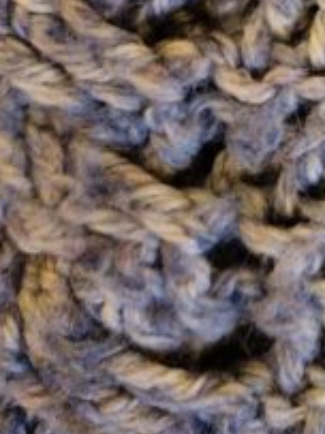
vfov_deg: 14.1
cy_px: -451
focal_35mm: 116
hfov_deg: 11.9
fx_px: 1454
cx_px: 547
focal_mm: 5.4
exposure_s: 1/25
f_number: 1.8
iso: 640
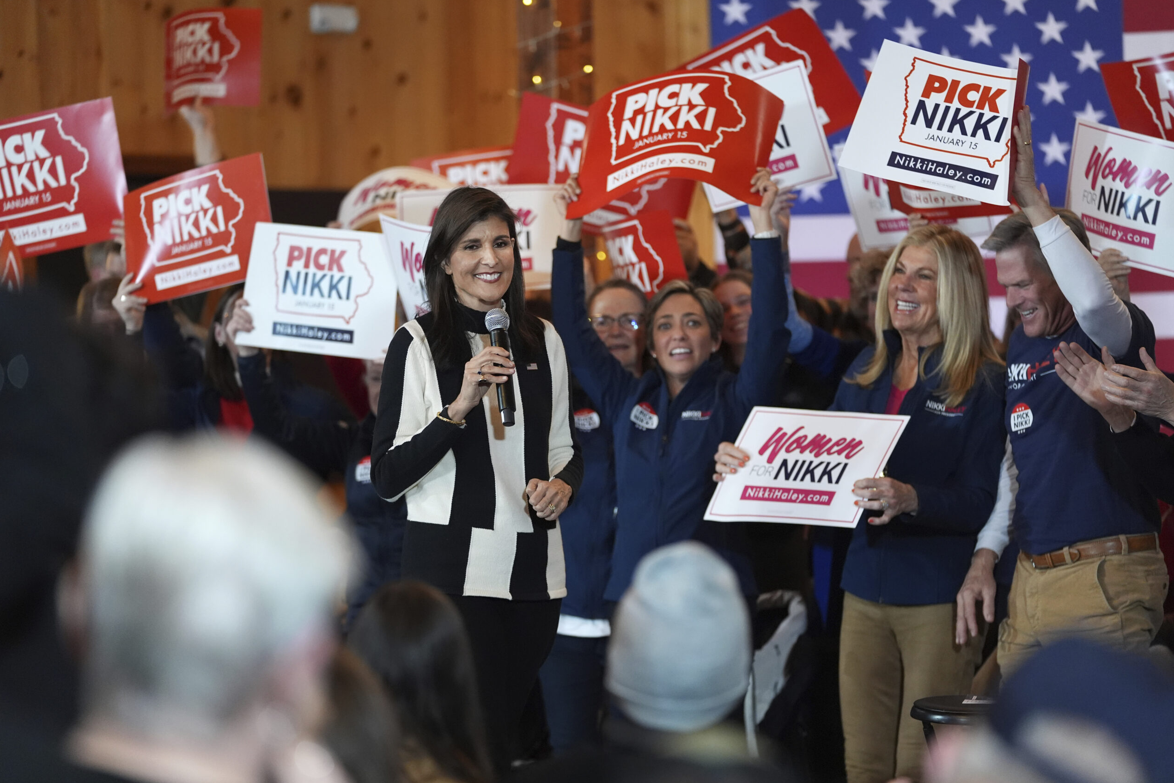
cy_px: 392
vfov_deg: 10.2
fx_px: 4402
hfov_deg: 15.2
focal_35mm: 135
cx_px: 590
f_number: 2.8
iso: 4000
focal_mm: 134
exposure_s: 1/400
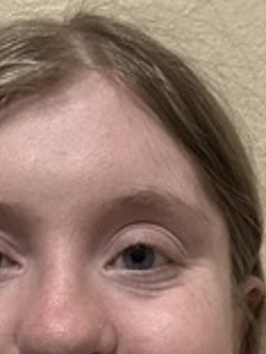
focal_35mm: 96
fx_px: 984
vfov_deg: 20.3
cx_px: 51
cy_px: 263
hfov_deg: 15.3
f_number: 1.9
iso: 500
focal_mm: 2.69
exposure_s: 1/30
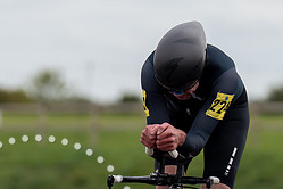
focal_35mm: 698
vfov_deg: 2.0
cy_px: 207
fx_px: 5487
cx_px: 169
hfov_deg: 3.0
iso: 125
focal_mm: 200
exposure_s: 1/1000
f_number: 3.5
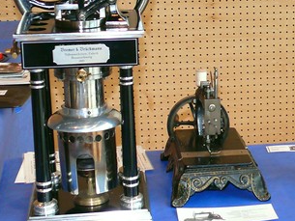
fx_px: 895
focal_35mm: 105
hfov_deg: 17.7
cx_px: 364
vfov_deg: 14.1
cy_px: 80
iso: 200
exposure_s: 1/60
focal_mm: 8.2
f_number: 2.8
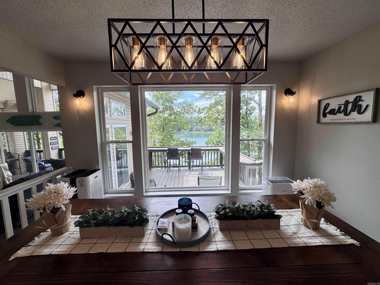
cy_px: 142
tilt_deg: -7.6
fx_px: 154
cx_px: 190
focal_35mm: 14
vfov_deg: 85.7
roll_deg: +0.8
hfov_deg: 102.1
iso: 40
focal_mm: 2.22
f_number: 2.2
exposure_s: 1/244
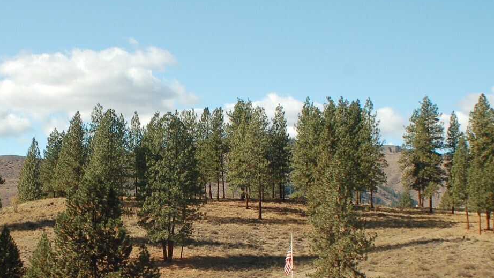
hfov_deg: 26.0
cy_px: 184
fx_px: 1061
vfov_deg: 14.9
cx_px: 144
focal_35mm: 81
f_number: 7.1
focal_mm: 28
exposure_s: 1/200
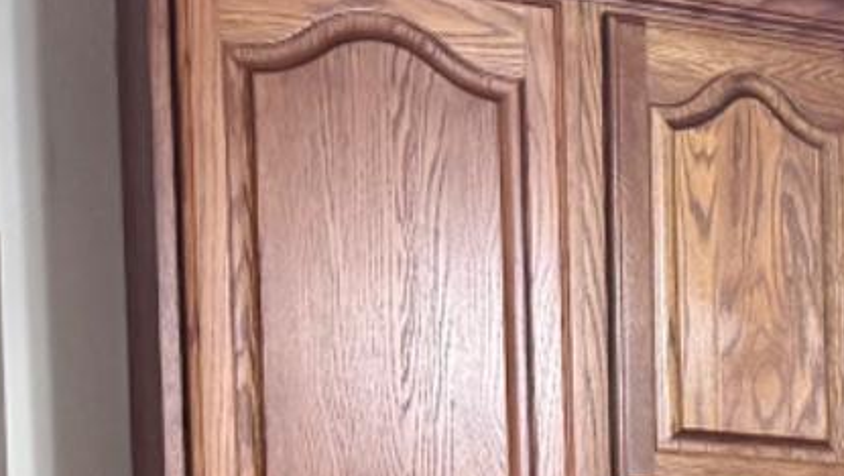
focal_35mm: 129
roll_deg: +0.0
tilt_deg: -5.2
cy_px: 1054
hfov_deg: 14.3
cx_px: 1603
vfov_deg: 8.7
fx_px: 2889
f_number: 1.78
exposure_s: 1/60
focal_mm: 6.76
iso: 250
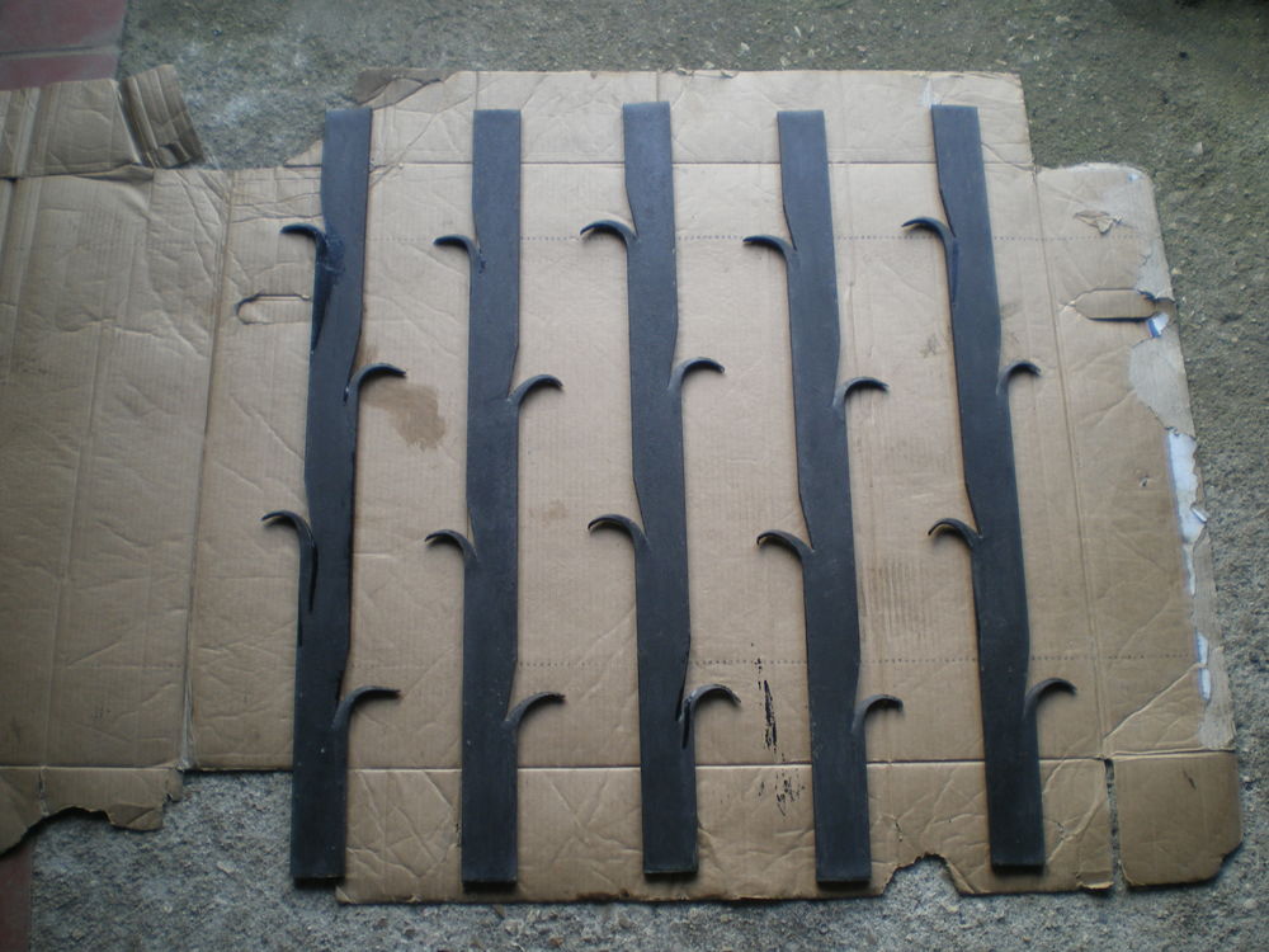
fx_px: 1320
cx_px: 634
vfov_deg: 39.7
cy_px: 476
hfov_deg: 51.4
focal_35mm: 36
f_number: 3.1
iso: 64
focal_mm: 6.3
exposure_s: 1/50
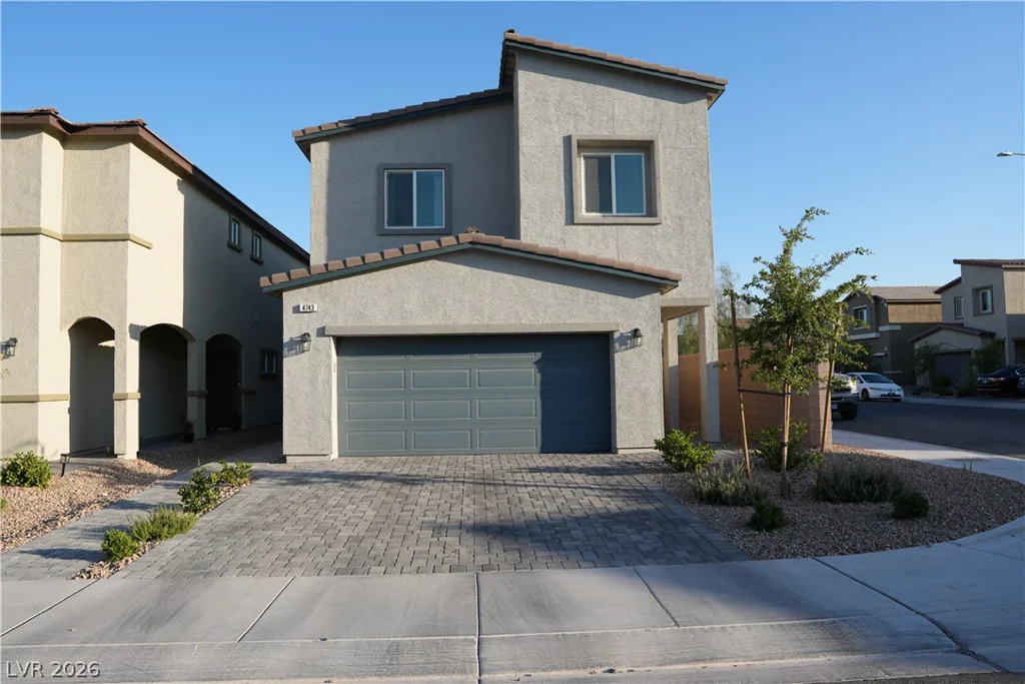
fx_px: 683
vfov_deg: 53.1
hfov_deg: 73.7
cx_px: 512
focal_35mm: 24
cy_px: 342
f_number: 5.6
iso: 100
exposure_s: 1/250
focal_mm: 16
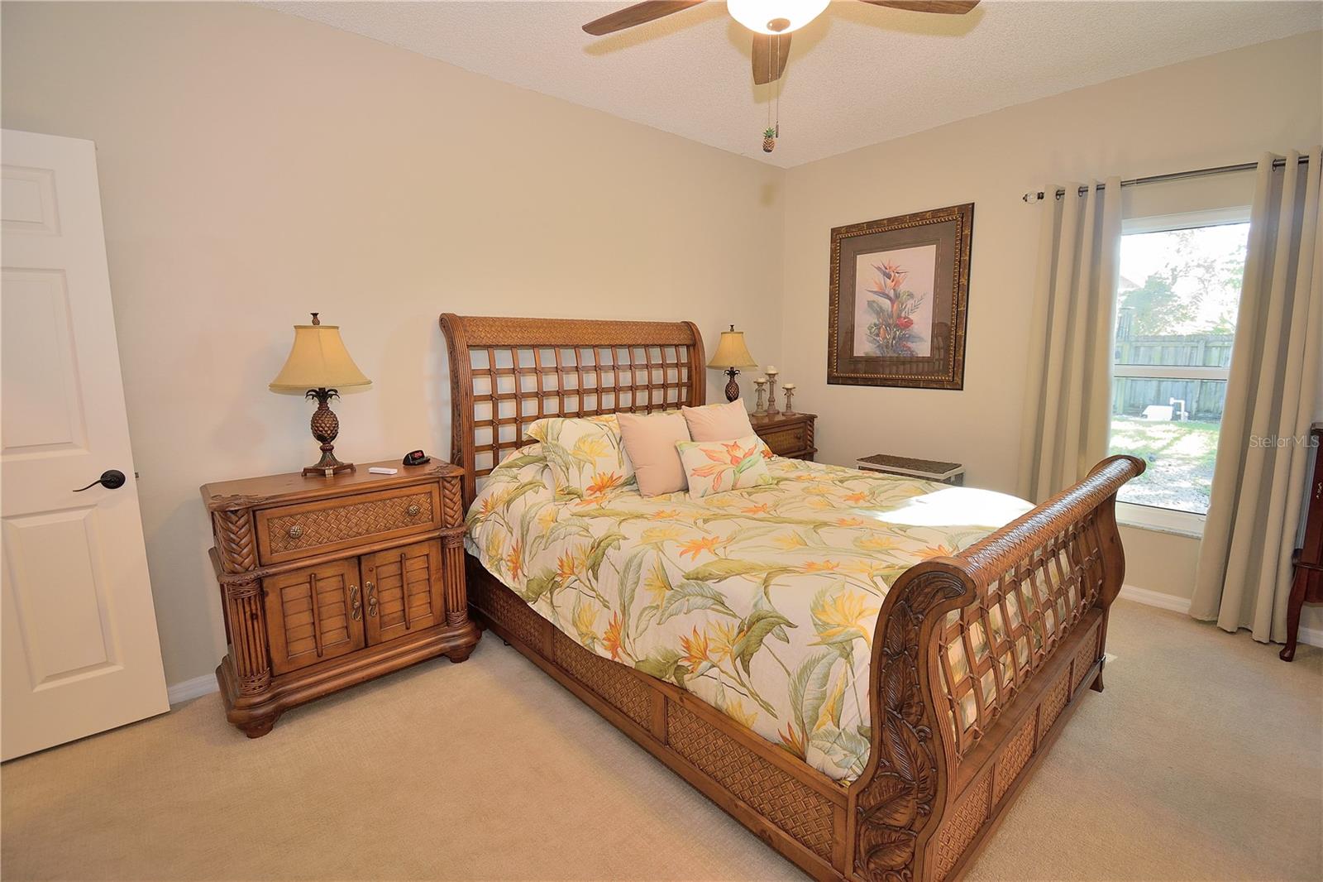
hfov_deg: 100.4
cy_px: 441
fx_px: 551
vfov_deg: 77.3
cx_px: 662
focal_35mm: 15
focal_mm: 10
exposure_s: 1/13
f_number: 4.5
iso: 400
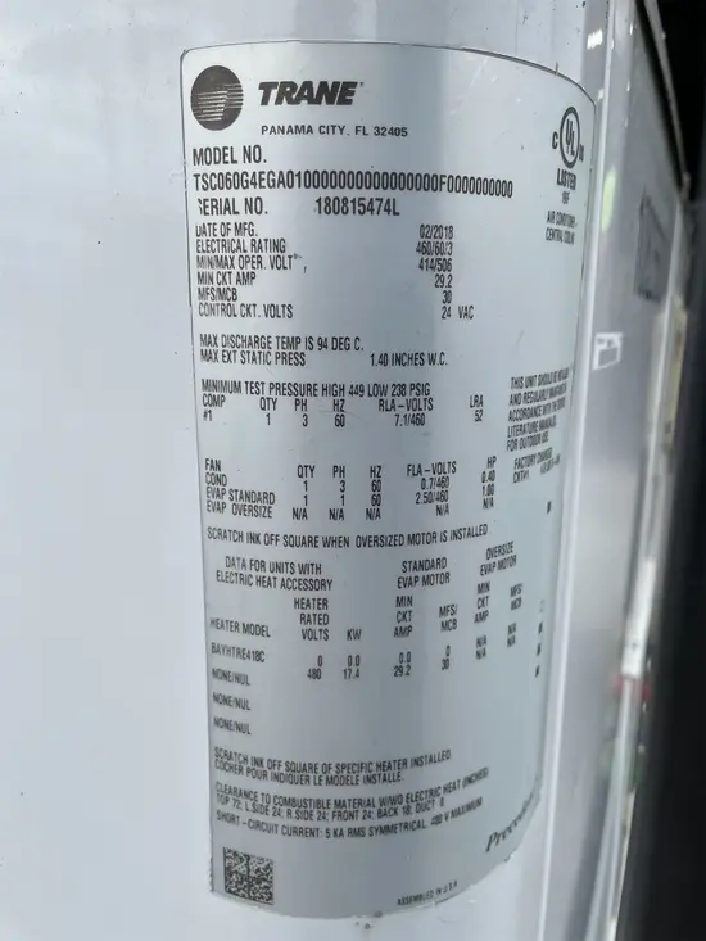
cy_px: 470
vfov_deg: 67.3
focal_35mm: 26
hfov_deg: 53.1
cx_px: 353
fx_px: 707
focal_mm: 4.2
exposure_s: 1/2257
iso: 50
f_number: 1.6
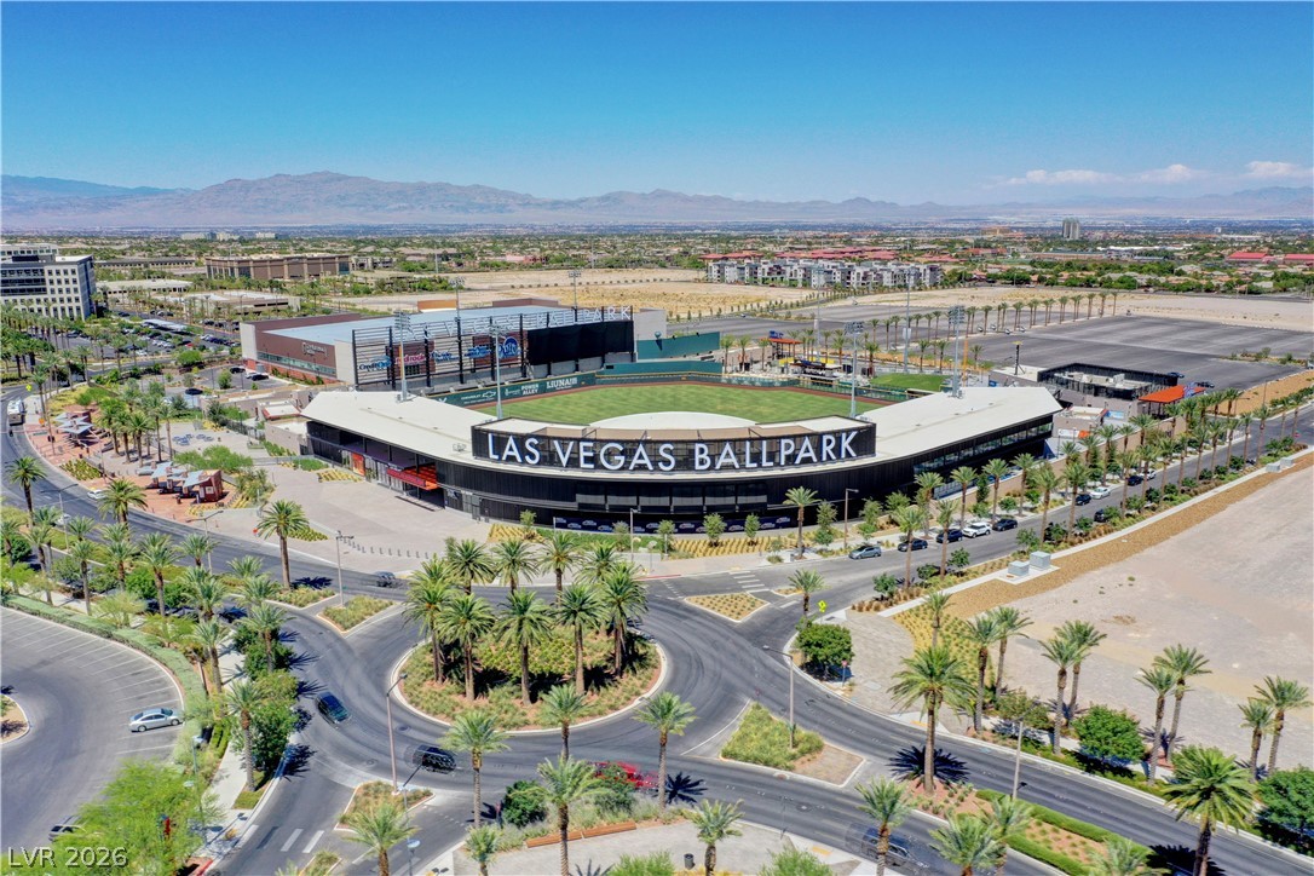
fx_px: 1022
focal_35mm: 28
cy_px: 438
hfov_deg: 65.5
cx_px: 657
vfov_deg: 46.4
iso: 200
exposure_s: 1/400
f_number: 8
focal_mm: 10.3
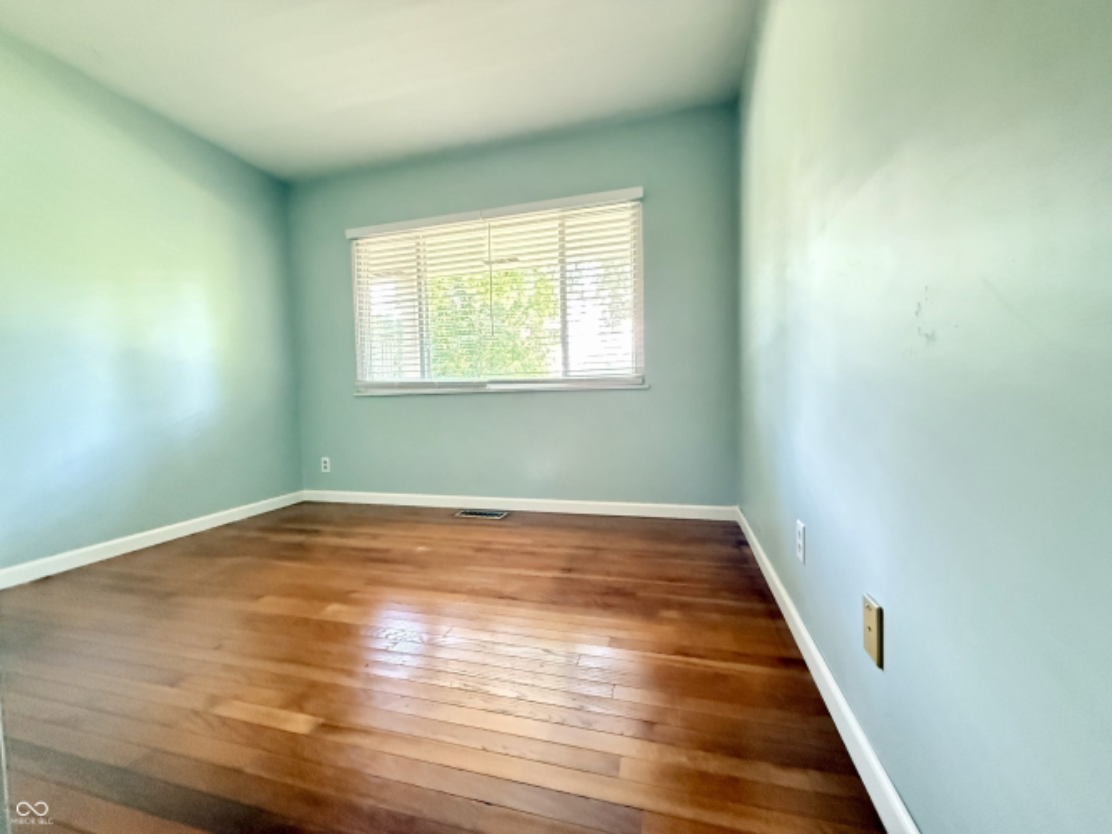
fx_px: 450
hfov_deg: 102.1
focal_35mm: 14
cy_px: 417
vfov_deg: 85.7
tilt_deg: -2.1
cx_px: 556
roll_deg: +0.8
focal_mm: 2.22
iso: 1250
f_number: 2.2
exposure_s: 1/59
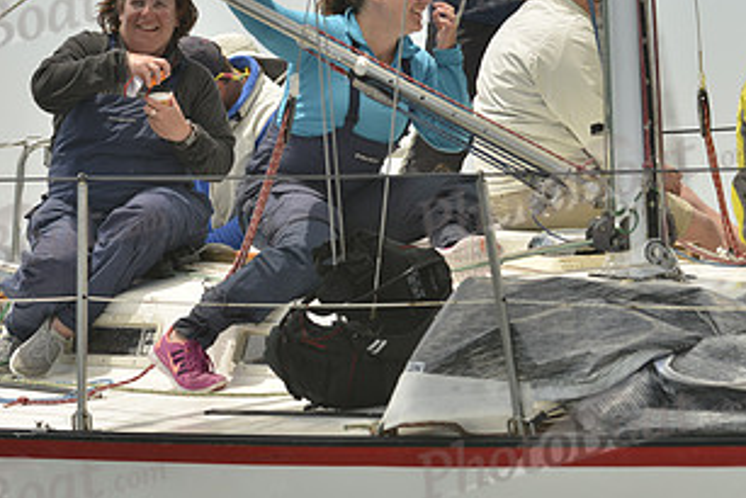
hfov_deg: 5.0
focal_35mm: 415
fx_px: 8603
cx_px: 294
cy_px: 346
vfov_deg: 3.3
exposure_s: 1/1250
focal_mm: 220
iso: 280
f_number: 6.3
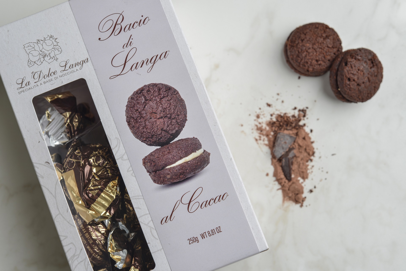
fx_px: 564
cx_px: 203
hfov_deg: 39.6
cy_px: 136
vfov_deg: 27.0
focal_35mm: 50
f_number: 6.3
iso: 100
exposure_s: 1/125
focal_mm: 50
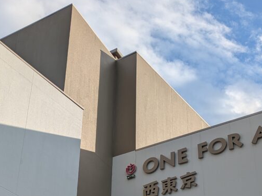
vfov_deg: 22.1
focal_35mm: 64
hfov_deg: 30.1
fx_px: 484
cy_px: 195
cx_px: 99
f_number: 1.89
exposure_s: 1/2155
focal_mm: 5.43
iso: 40
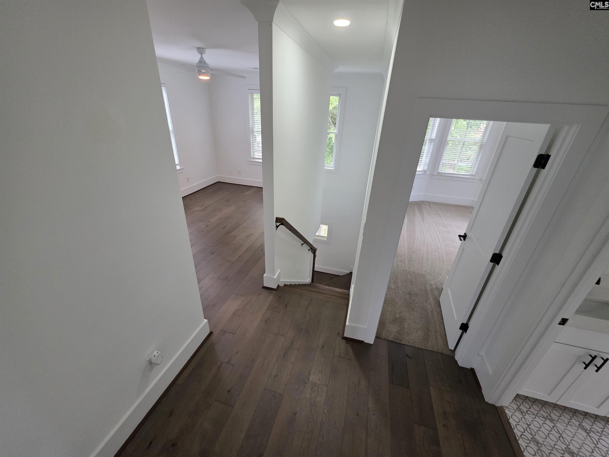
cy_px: 228
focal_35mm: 13
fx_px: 229
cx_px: 304
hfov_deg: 106.2
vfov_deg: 89.9
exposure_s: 1/120
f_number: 1.9
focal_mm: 2.2
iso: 250
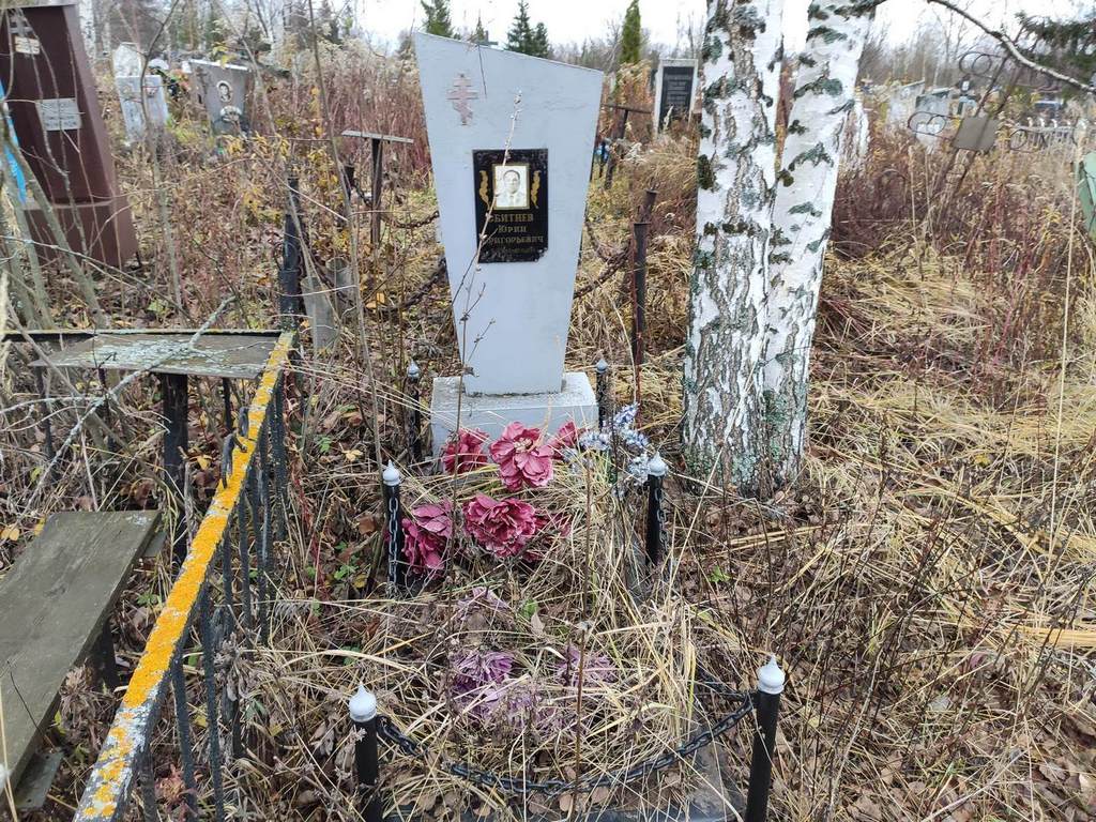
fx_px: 823
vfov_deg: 53.1
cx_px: 548
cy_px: 411
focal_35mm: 26
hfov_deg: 67.3
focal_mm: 4.77
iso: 211
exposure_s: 1/100
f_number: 1.75
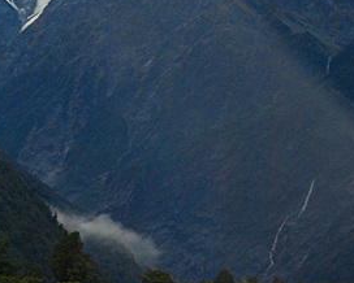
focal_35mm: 257
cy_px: 19
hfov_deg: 7.5
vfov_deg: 6.0
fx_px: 2695
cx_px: -77
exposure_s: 1/400
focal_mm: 62
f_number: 5.6
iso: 400
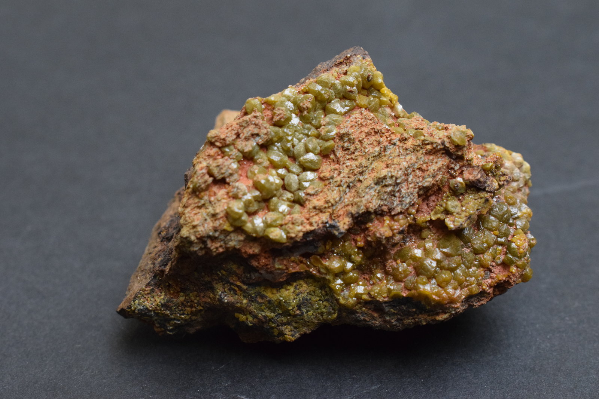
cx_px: 300
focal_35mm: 72
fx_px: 1198
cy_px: 200
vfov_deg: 18.9
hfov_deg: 28.1
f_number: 11
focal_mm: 48
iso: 3200
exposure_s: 1/250
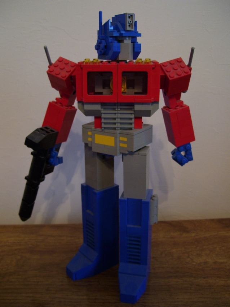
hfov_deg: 38.7
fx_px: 328
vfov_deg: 50.1
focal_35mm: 37
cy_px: 154
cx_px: 115
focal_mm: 6
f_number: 2.7
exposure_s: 1/8
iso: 160
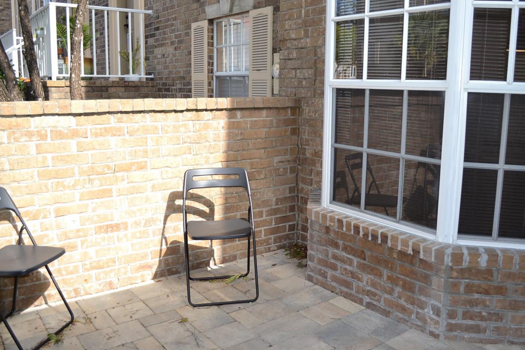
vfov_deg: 41.1
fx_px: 466
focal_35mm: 32
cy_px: 169
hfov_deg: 58.6
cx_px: 288
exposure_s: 1/200
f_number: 4
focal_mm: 18
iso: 100
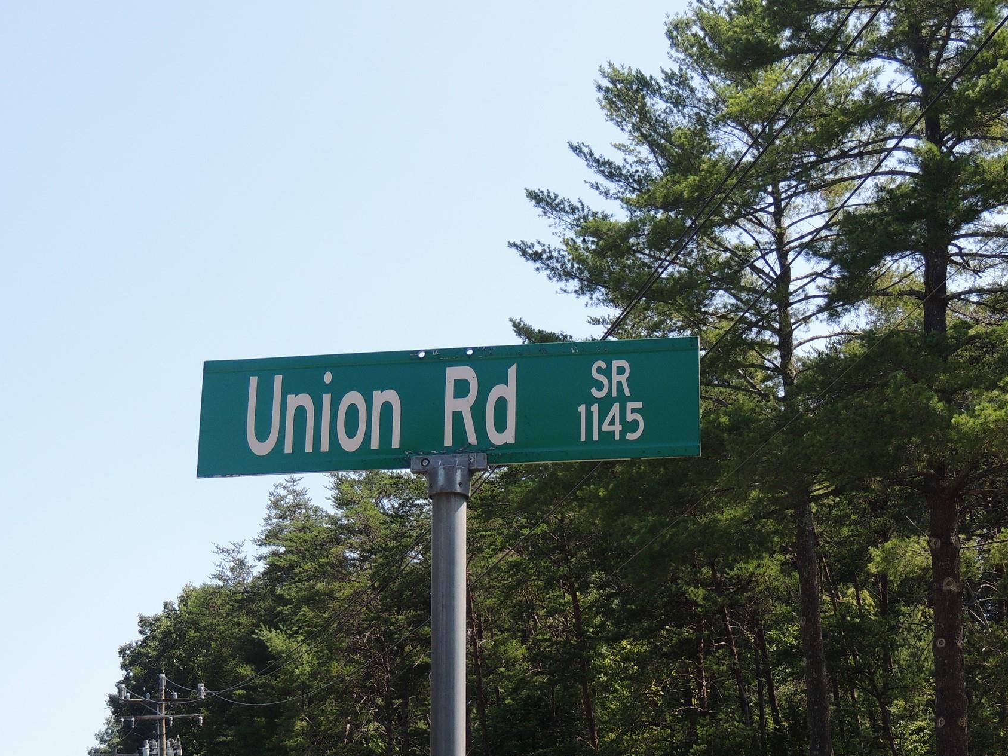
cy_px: 430
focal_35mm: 85
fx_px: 2475
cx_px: 572
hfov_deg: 23.0
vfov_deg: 17.4
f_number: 3.9
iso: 100
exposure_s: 1/500
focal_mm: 12.4
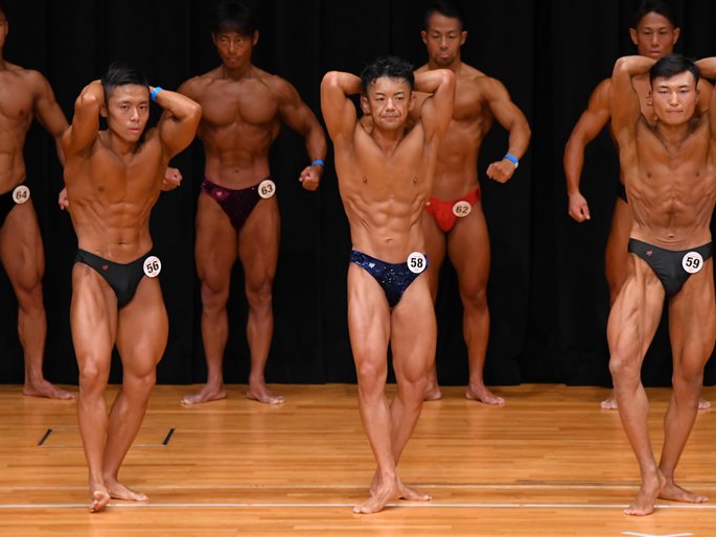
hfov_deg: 6.4
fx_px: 6413
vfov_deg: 4.8
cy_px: 268
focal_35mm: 310
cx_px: 381
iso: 3200
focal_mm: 190
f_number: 5.6
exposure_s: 1/400
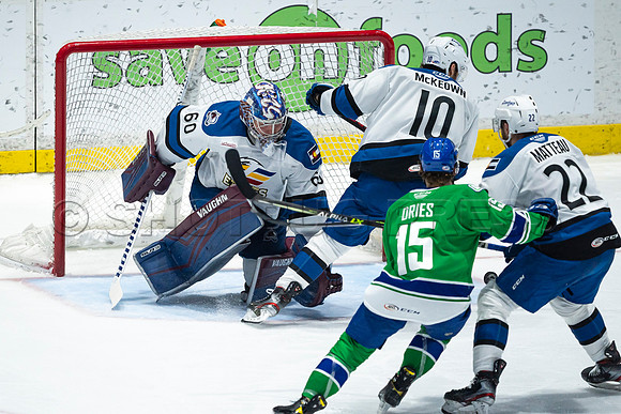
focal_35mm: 792
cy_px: 183
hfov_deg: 2.6
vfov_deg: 1.7
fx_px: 13664
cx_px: 211
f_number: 4
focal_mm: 600
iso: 1600
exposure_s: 1/1000
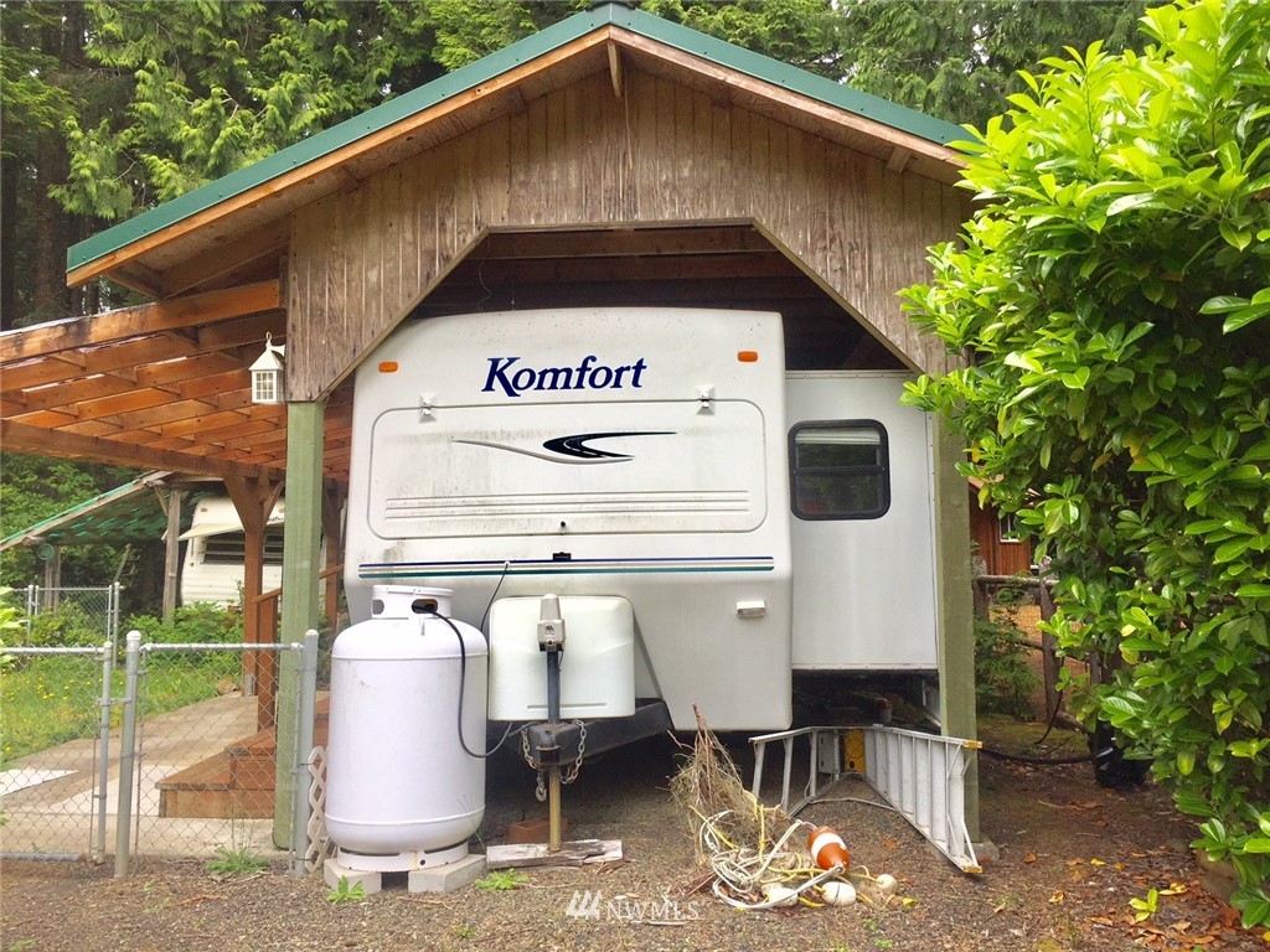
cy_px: 476
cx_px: 635
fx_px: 1064
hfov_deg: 61.7
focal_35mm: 29
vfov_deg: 48.2
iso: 32
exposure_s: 1/760
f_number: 2.2
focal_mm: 4.15
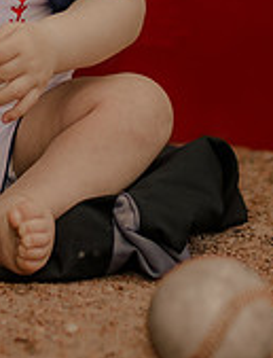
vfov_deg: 6.9
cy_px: 89
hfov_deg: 5.2
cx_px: -224
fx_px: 2974
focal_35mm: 286
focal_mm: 50
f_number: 3.2
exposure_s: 1/6400
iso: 160
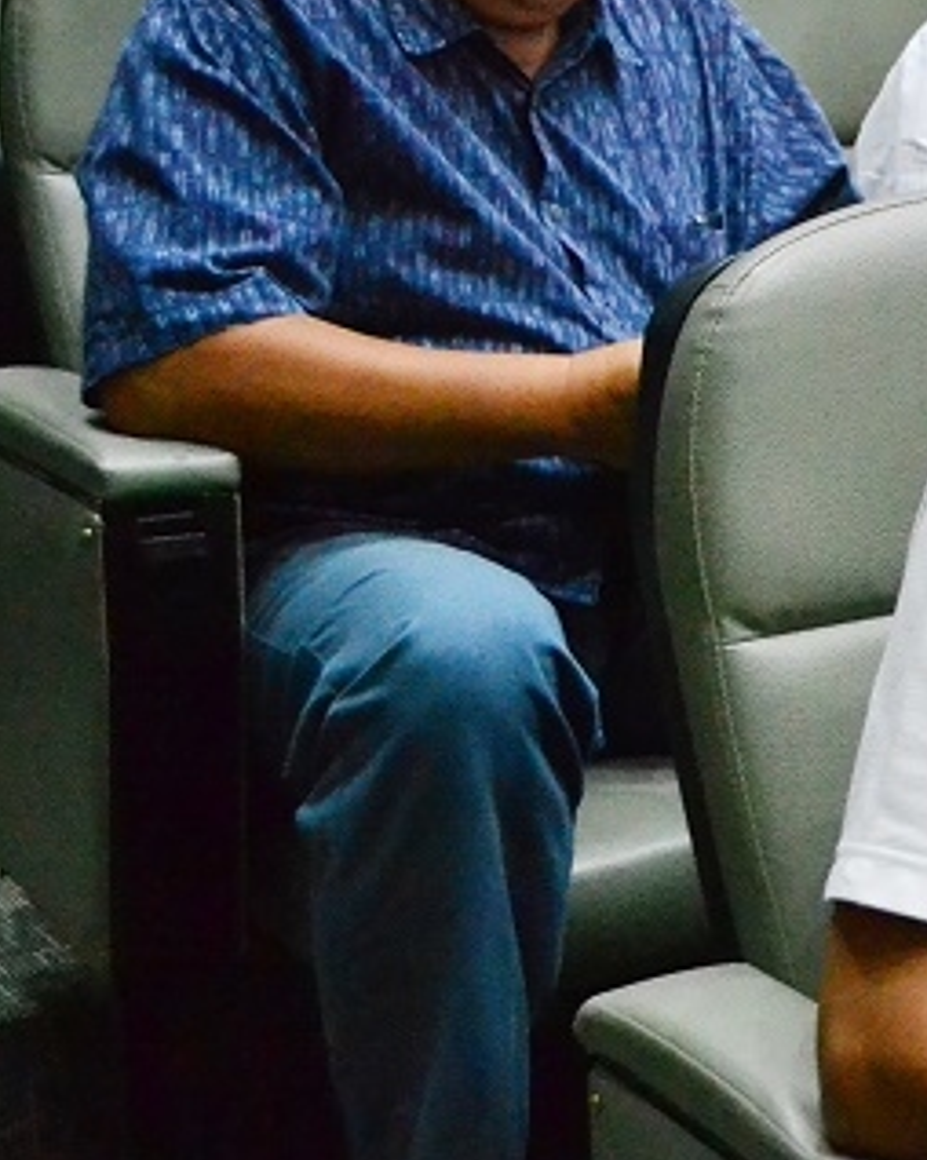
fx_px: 2678
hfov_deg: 17.4
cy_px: 469
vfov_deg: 24.4
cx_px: 1434
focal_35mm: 78
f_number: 4.5
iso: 6400
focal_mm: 22
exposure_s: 1/80
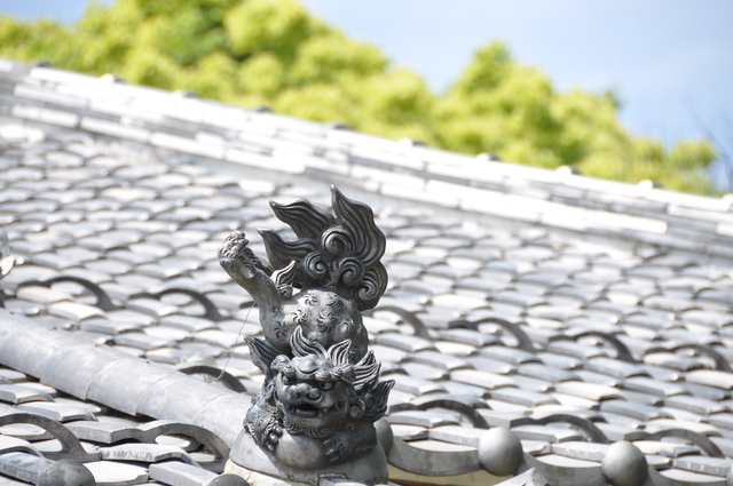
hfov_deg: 8.1
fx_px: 5185
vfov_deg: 5.4
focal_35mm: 255
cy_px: 243
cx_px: 366
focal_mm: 170
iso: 200
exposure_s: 1/320
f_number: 5.6
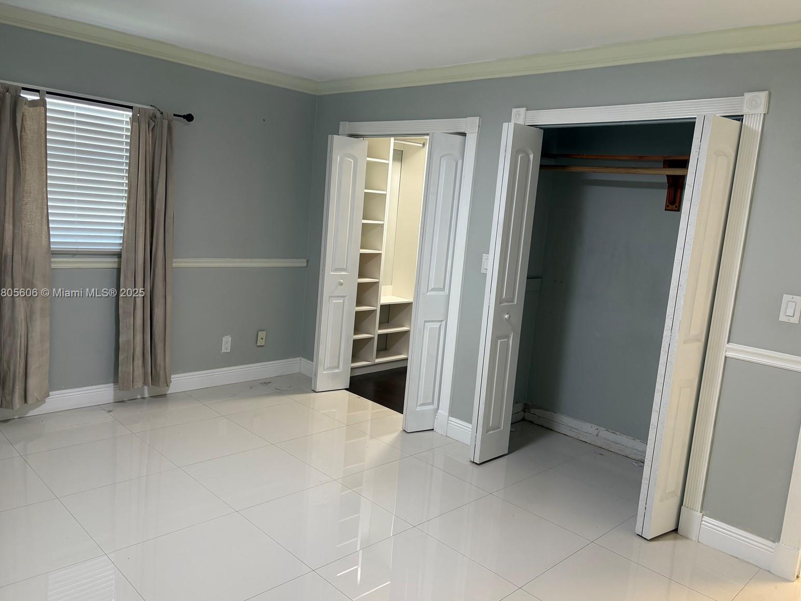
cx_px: 395
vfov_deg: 51.4
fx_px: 625
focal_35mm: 27
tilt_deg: -8.1
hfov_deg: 65.3
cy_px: 294
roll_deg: -4.3
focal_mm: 5.96
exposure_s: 1/60
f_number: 1.6
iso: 125
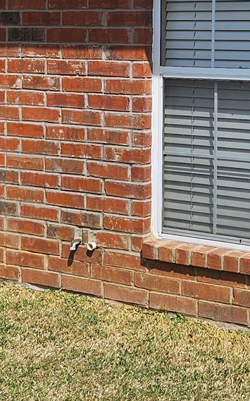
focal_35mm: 83
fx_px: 905
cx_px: 156
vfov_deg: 24.6
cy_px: 85
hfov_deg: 15.7
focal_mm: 5.4
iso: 25
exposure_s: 1/2715
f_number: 1.8
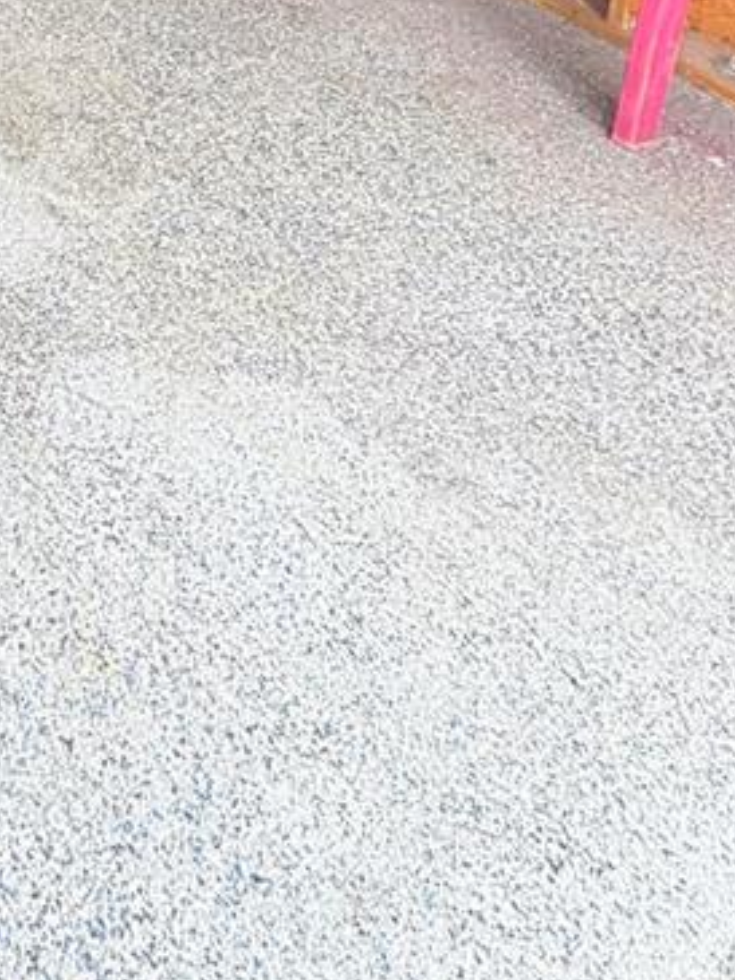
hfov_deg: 26.5
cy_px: -379
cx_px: -231
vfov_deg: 30.0
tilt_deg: -12.7
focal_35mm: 46
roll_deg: +0.0
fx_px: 1302
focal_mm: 2.22
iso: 64
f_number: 2.2
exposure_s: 1/121
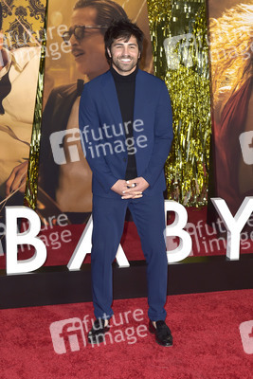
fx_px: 579
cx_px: 126
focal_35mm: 55
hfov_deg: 24.6
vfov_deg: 36.2
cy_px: 190
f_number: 6.3
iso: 1000
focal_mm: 55
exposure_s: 1/250
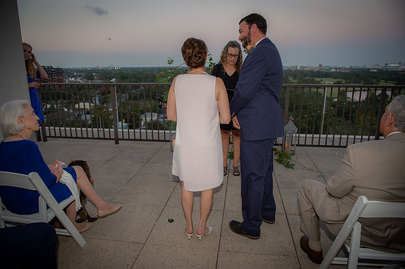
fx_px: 270
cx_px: 202
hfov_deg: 73.8
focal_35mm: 24
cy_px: 134
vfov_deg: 53.1
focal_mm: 24
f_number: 3.5
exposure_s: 1/160
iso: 800
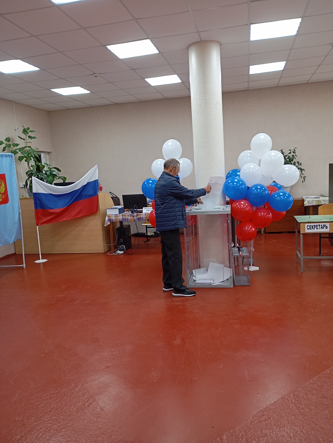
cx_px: 166
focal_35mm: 28
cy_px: 222
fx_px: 358
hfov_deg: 49.9
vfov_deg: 63.4
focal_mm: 4.27
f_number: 1.8
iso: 400
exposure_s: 1/33.3
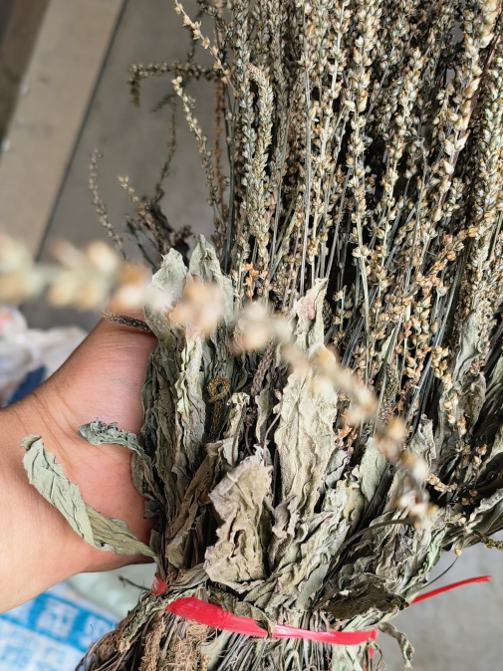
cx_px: 249
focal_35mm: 38
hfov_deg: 37.7
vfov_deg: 48.2
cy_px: 447
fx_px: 737
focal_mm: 5.42
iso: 512
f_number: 1.8
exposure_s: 1/334
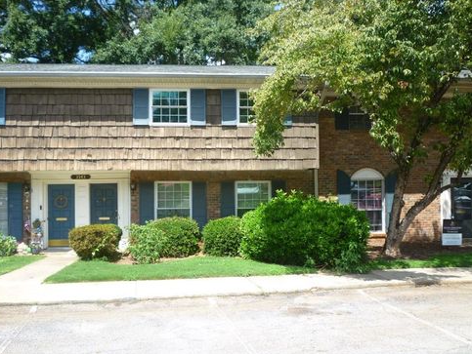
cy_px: 182
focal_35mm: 30
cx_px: 235
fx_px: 409
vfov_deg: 46.8
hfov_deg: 59.9
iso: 80
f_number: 3.3
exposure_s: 1/320
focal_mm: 5.2
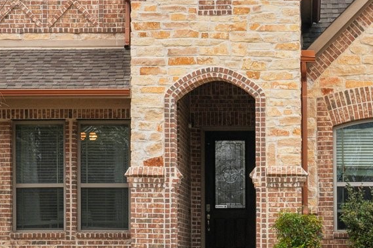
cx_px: 241
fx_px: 1263
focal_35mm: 122
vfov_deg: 11.2
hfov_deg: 16.8
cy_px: 54
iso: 100
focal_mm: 34
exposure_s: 1/160
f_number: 8
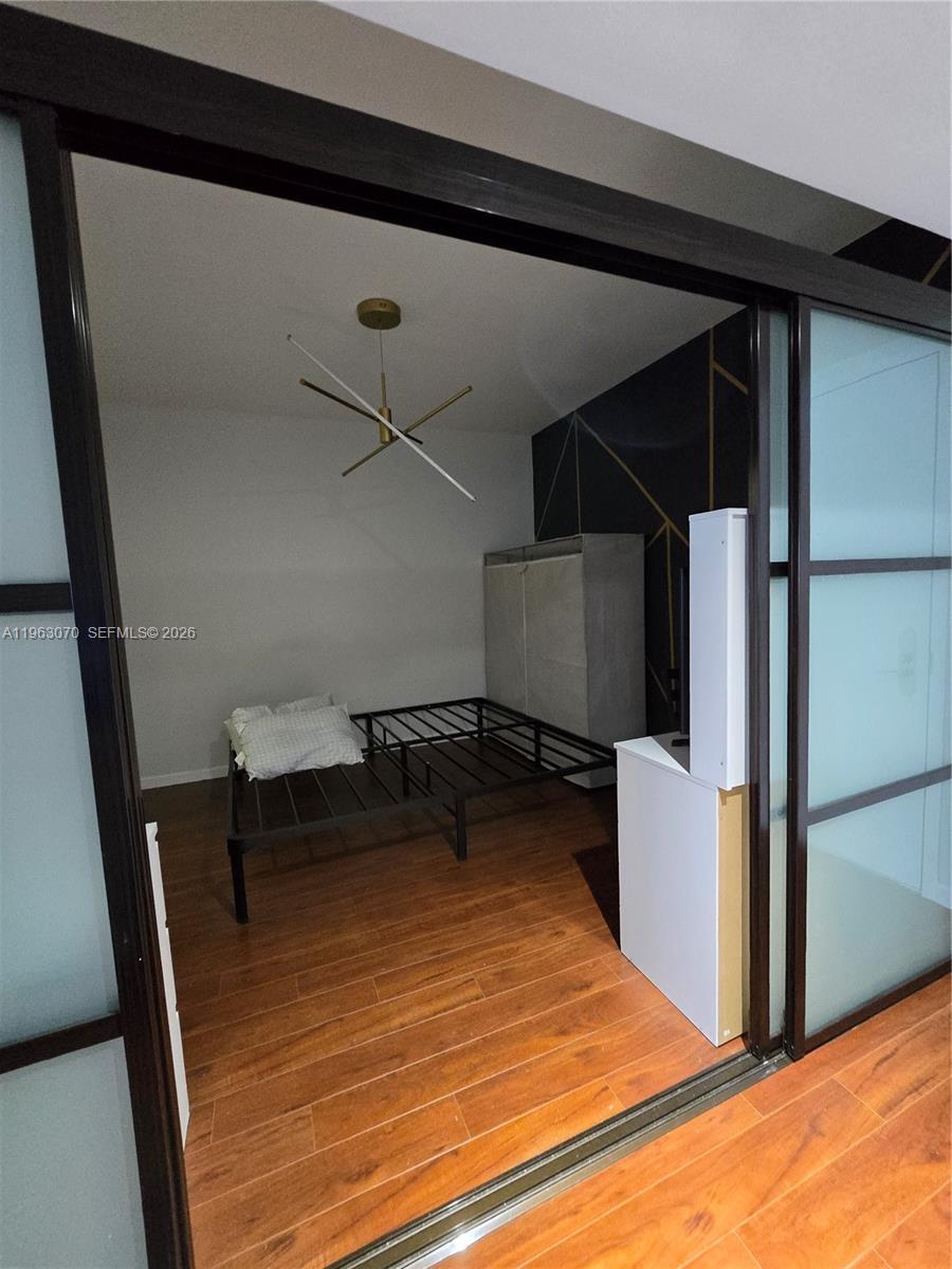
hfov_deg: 89.9
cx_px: 476
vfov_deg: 106.2
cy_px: 634
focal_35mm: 13
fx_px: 477
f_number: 2.2
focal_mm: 2.2
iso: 1250
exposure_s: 1/40
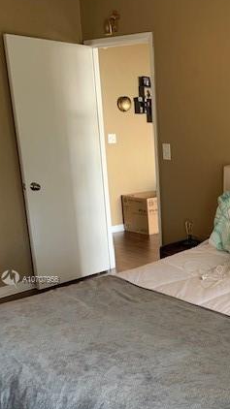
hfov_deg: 26.2
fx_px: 467
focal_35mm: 43
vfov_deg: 46.5
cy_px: 280
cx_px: 232
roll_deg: -1.0
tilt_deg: -20.4
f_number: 1.8
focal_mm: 4.25
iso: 125
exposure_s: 1/60
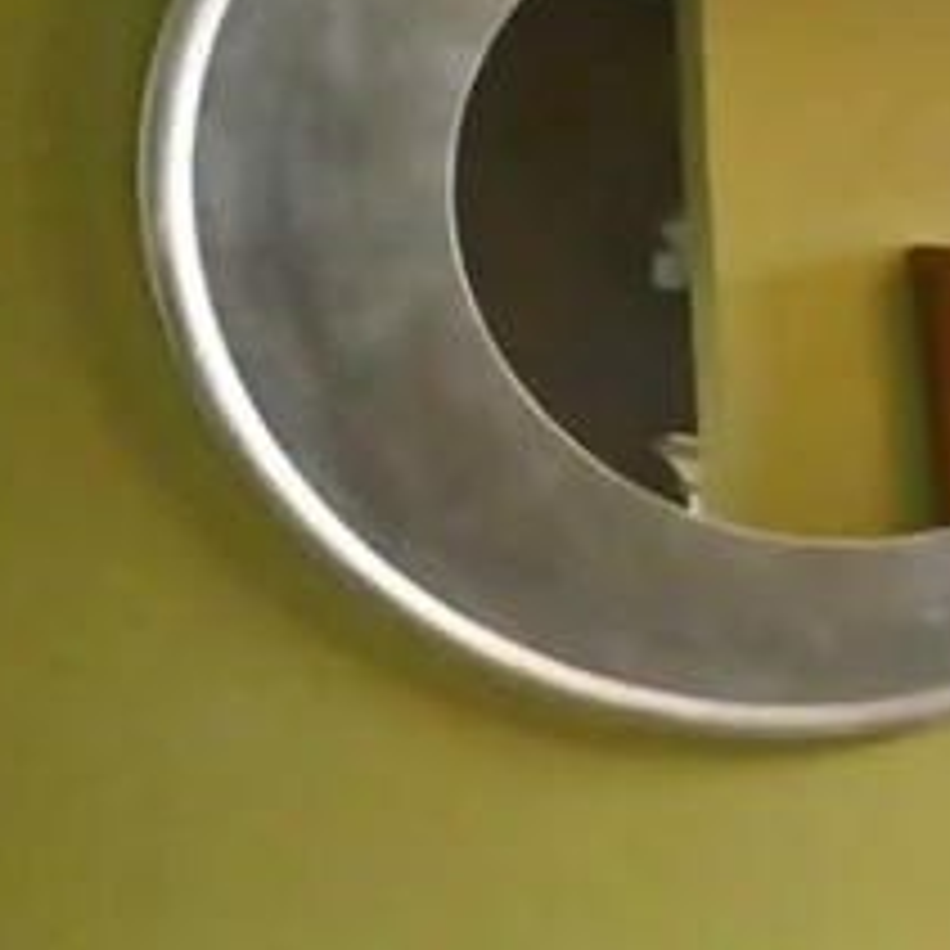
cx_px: 2175
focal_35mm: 64
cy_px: 331
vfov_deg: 26.7
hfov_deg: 15.9
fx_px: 1989
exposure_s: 1/60
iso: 32000
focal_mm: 15.5
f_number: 22
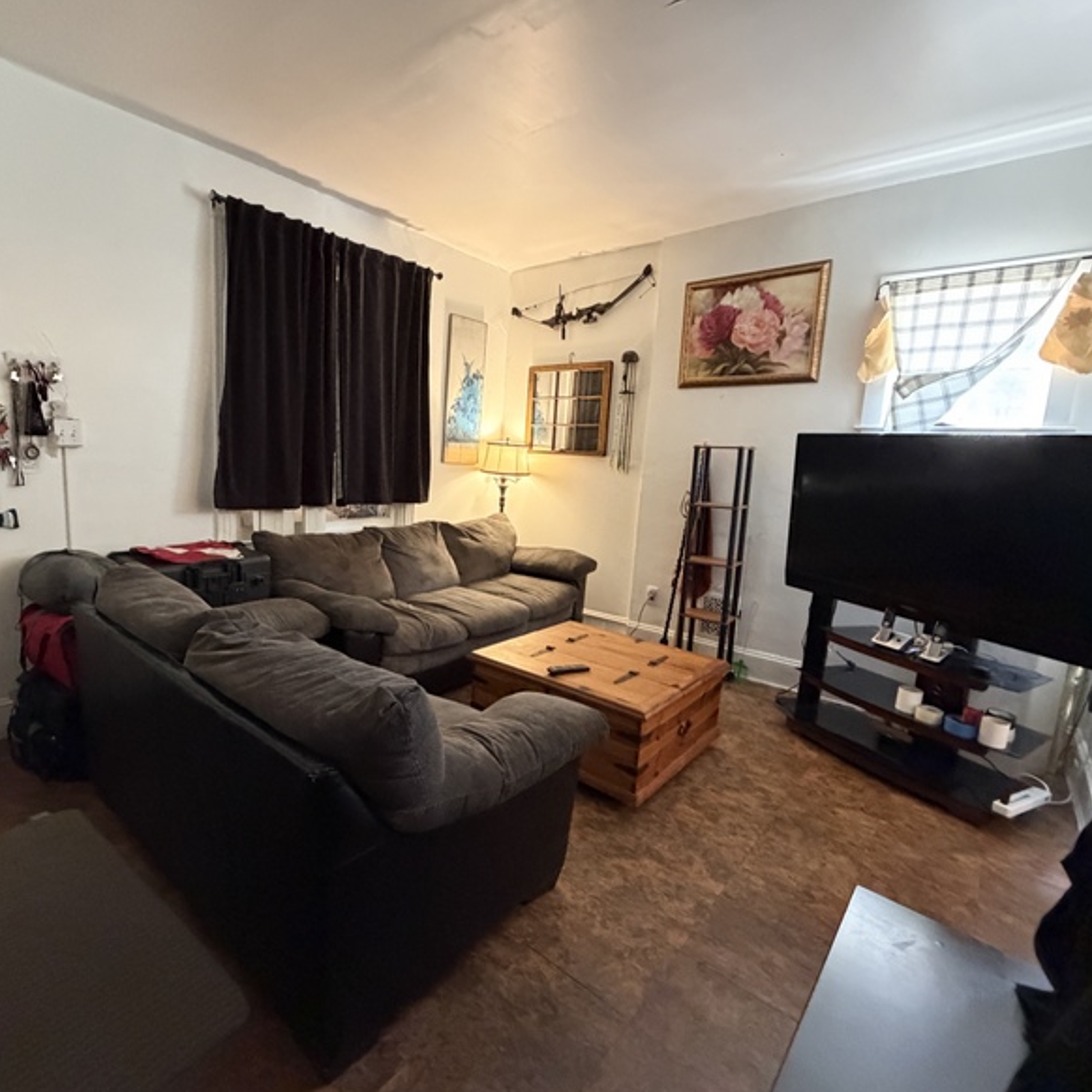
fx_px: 607
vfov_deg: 84.0
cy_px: 538
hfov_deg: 83.2
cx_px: 454
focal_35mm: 17
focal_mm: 2.22
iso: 640
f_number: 2.2
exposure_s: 1/60
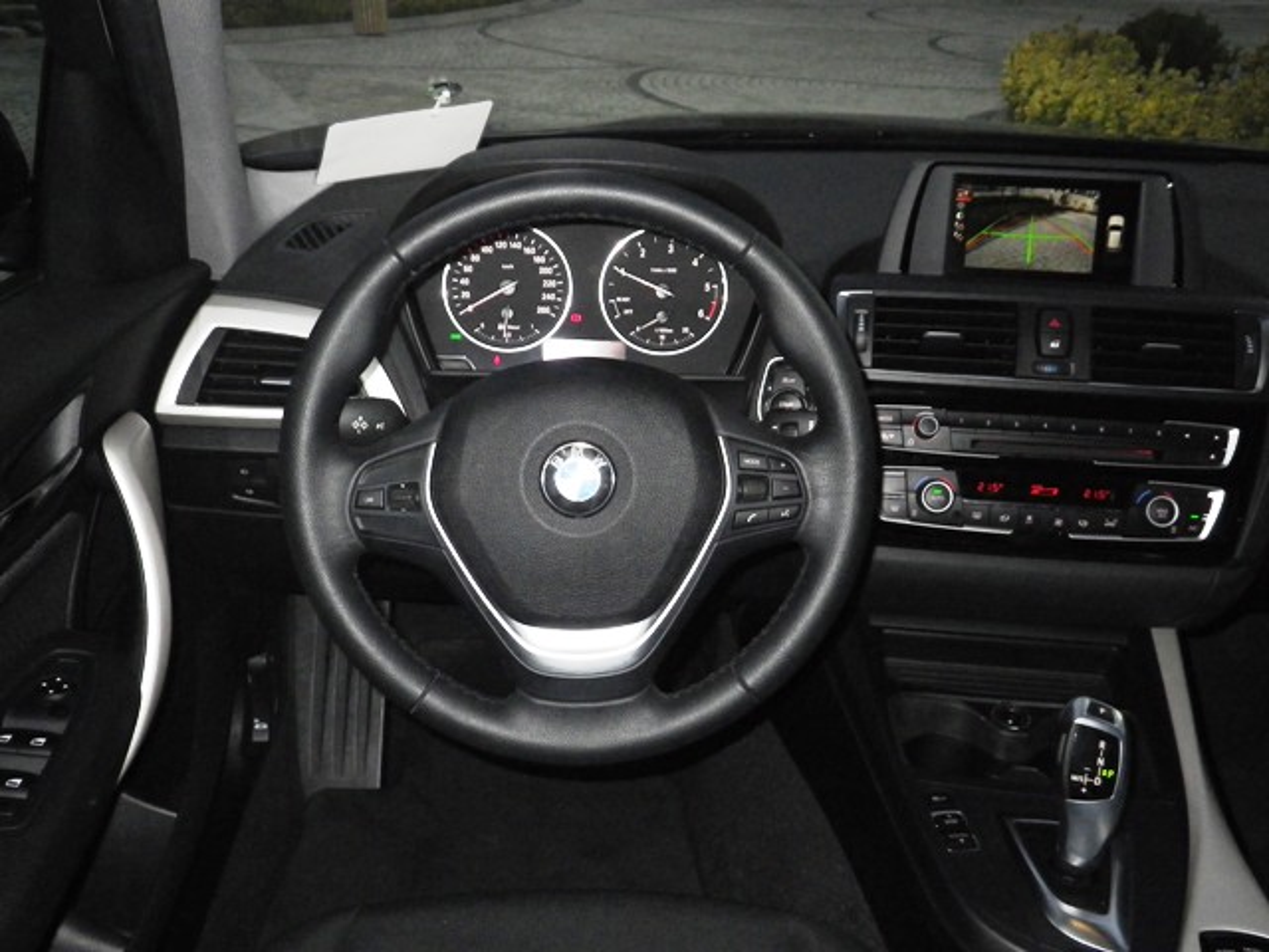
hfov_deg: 54.0
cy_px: 476
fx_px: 1246
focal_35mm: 34
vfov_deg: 41.8
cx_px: 634
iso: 400
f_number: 3.8
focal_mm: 6.1
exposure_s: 1/50
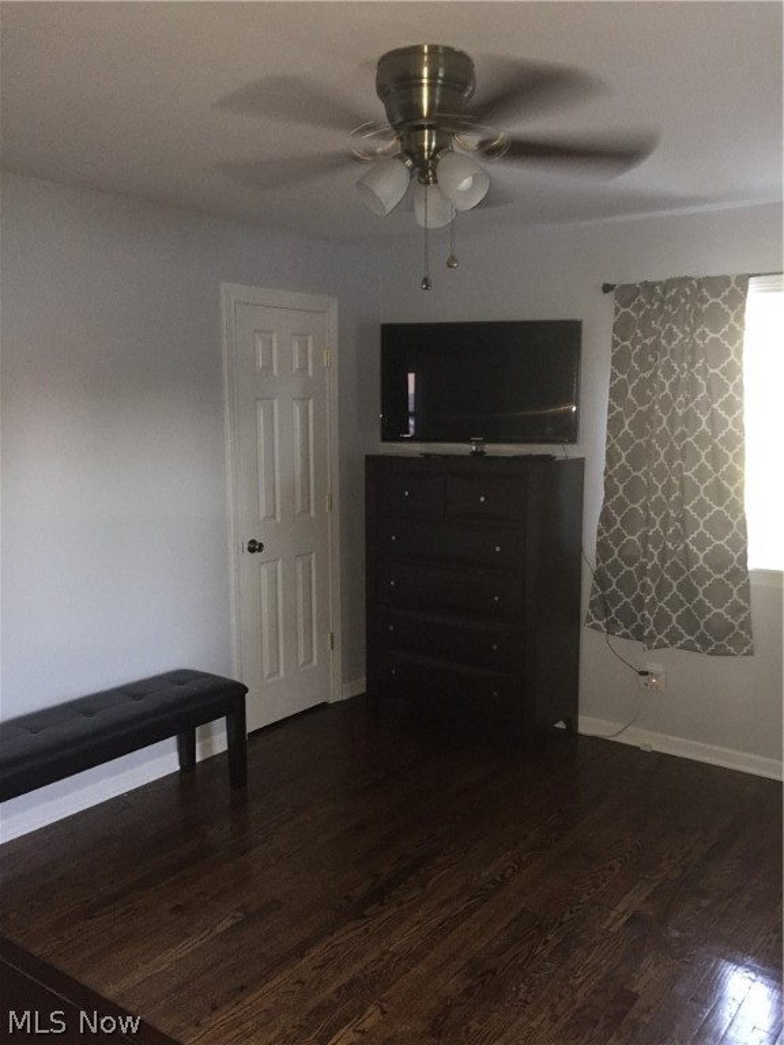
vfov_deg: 61.7
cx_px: 392
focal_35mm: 29
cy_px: 522
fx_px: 876
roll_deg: -0.2
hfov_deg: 48.2
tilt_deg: -7.5
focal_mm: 4.15
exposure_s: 1/16
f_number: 2.2
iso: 250
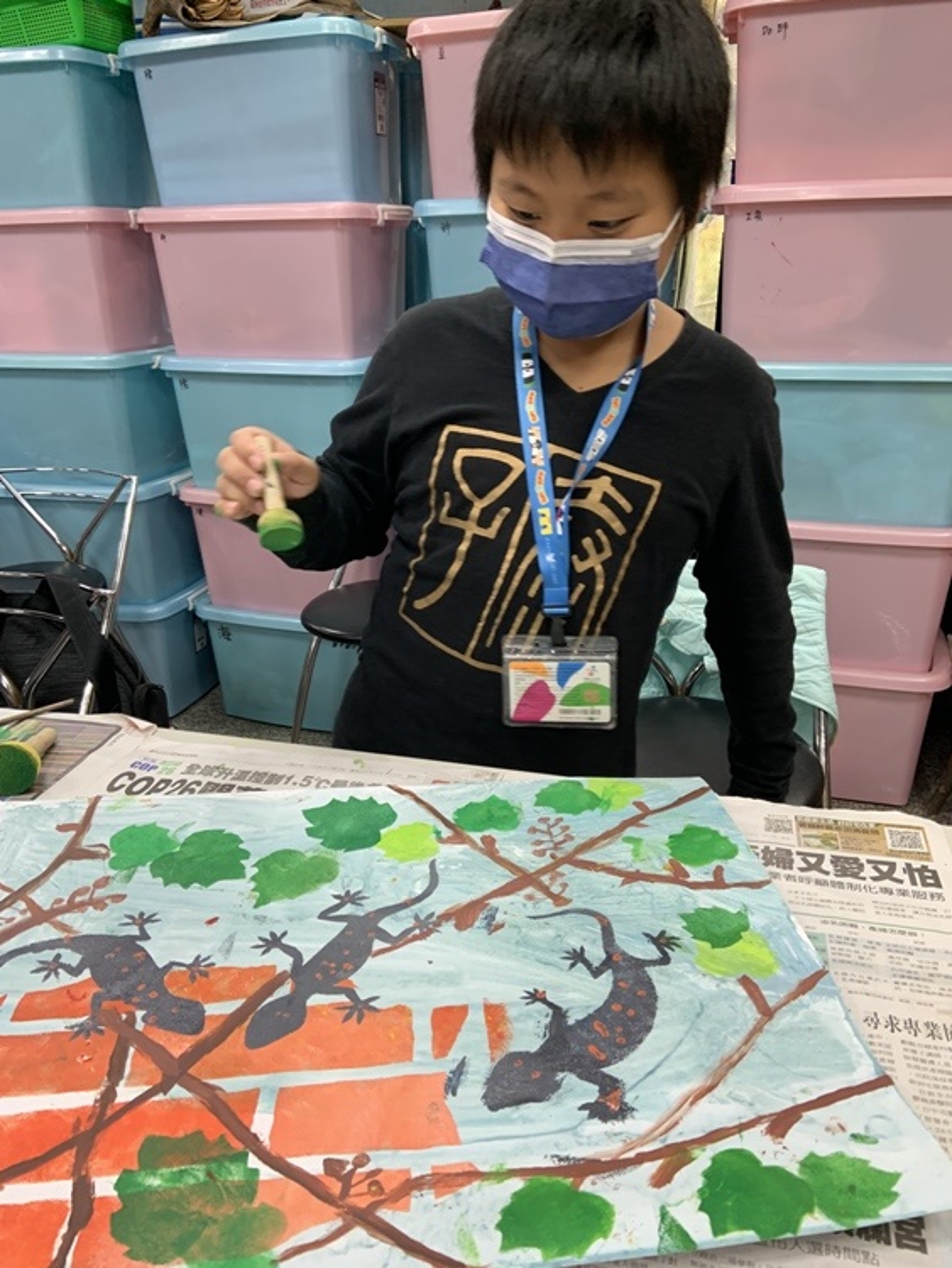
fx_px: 953
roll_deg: +3.0
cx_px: 476
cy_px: 634
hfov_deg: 53.1
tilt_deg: -21.2
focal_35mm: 26
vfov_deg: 67.3
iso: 100
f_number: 1.8
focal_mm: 4.25
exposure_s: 1/60
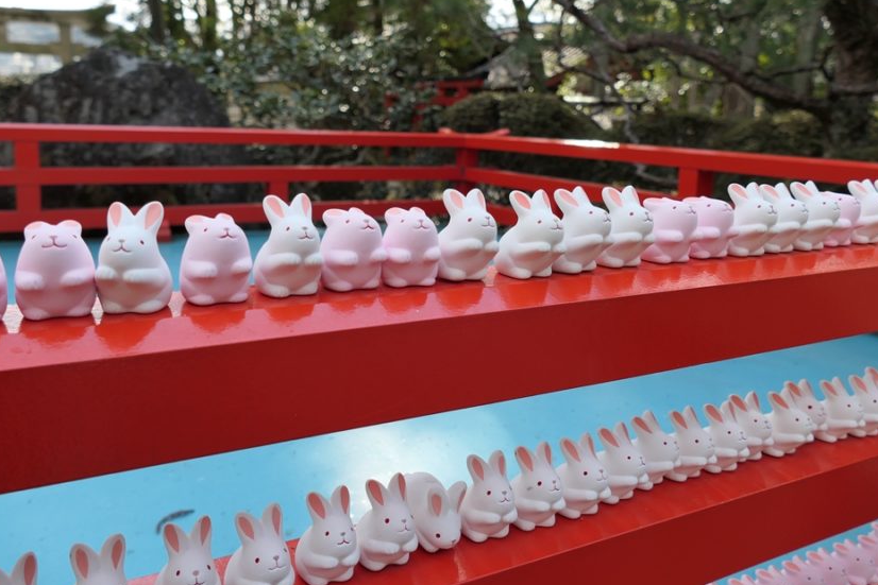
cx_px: 433
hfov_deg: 60.3
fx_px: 756
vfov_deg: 42.1
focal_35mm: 31
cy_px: 231
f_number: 2.8
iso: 125
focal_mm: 9.12
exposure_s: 1/500
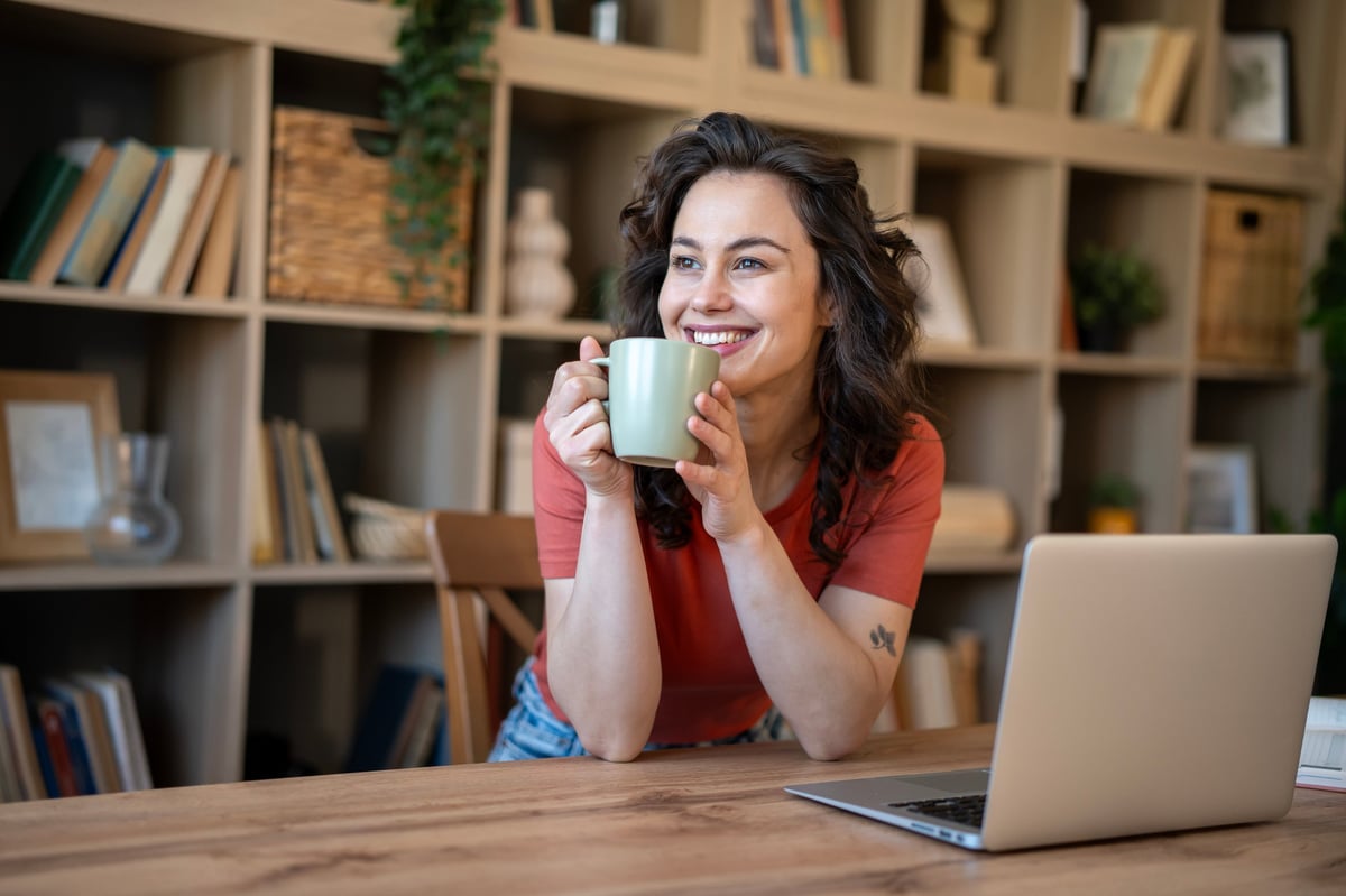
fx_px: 1869
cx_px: 673
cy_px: 448
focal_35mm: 50
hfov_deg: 39.6
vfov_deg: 27.0
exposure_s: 1/640
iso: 400
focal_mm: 50
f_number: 1.4
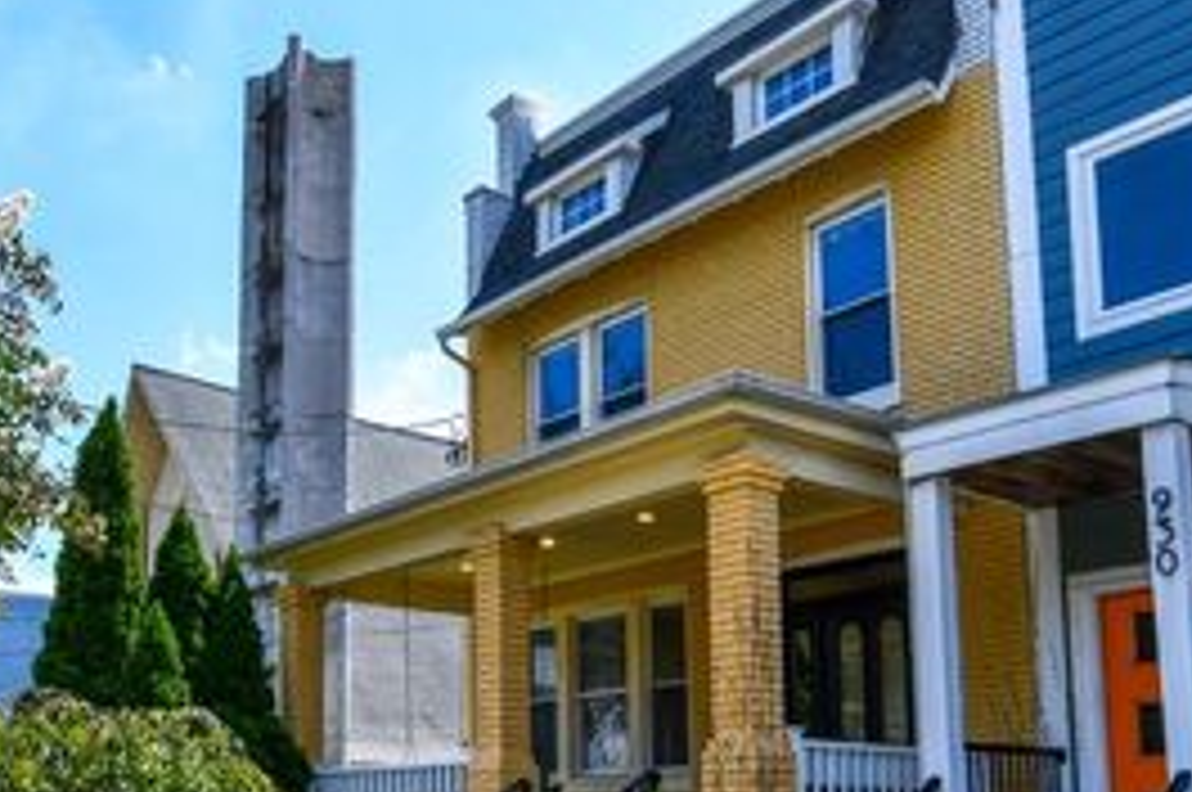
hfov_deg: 54.1
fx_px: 1124
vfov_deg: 37.6
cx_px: 346
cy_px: 614
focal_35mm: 34
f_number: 8
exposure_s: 1/250
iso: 100
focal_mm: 12
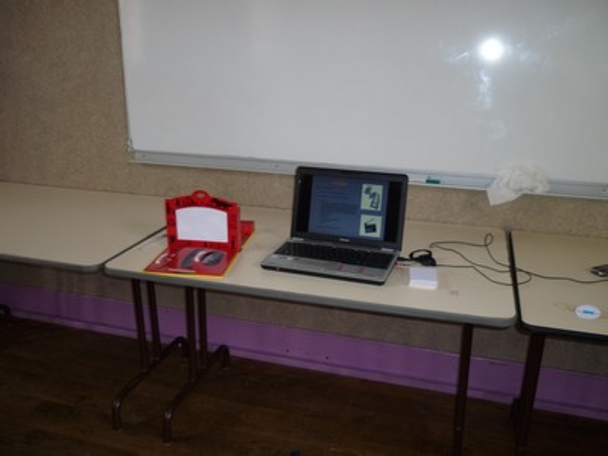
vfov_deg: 45.4
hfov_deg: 58.4
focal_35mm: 31
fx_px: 544
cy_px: 228
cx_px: 304
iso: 100
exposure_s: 1/30
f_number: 2.8
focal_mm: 5.5
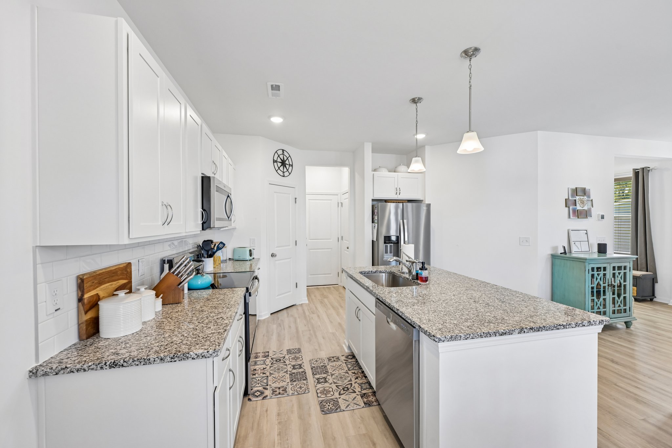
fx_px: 261
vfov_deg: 81.2
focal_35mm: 14
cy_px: 224
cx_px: 336
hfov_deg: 104.3
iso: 320
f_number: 8
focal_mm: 14
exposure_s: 1/40
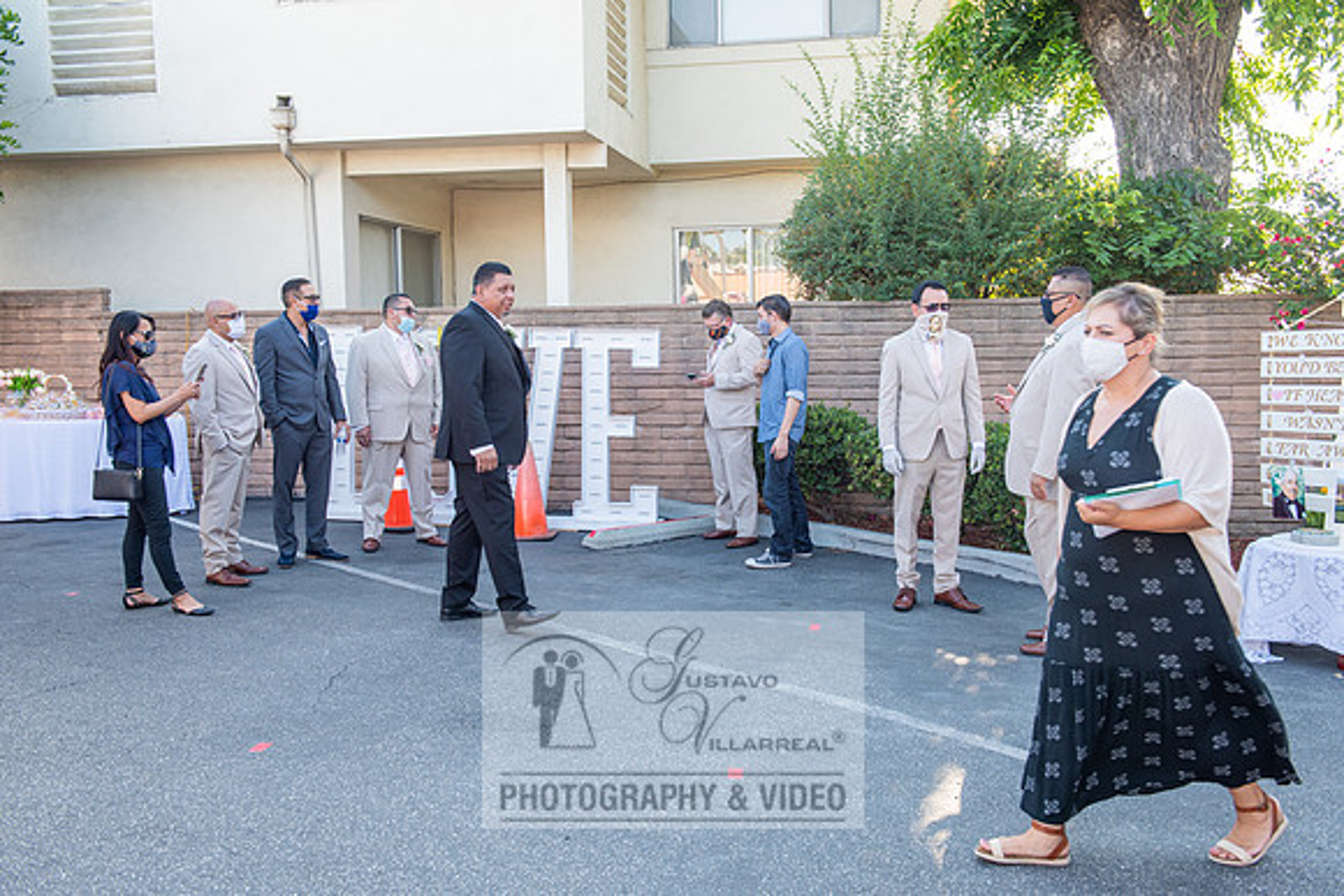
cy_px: 448
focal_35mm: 35
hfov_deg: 54.4
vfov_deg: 37.9
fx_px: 1307
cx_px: 672
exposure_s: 1/160
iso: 320
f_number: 6.3
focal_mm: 35
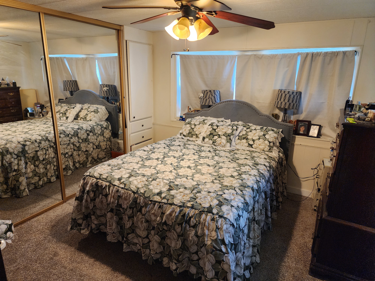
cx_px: 188
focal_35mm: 23
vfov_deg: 58.9
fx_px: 249
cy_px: 140
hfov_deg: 73.9
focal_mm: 6.4
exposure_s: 1/120
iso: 500
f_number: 1.8
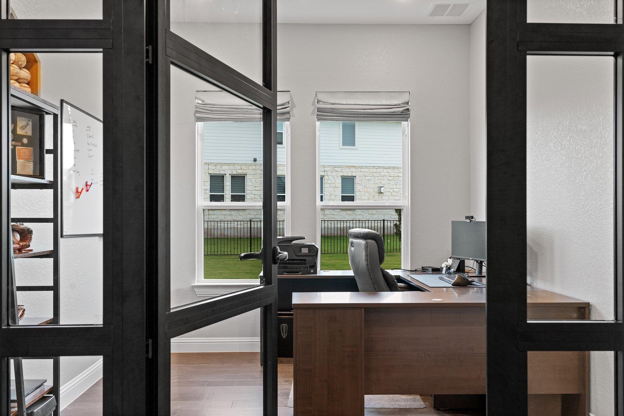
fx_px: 572
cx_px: 312
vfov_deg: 40.0
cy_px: 208
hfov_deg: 57.2
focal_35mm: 33
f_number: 8
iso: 2000
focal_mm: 33
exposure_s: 1/25
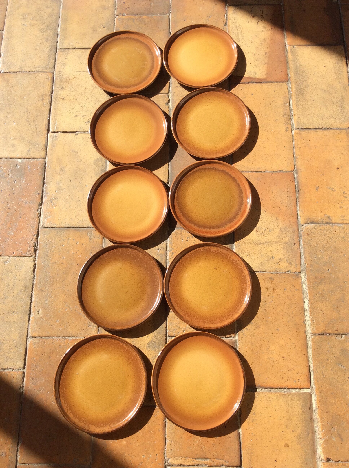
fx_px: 431
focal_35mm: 32
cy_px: 234
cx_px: 174
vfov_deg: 56.9
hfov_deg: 44.1
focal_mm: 3.3
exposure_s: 1/986
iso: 32
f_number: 2.4
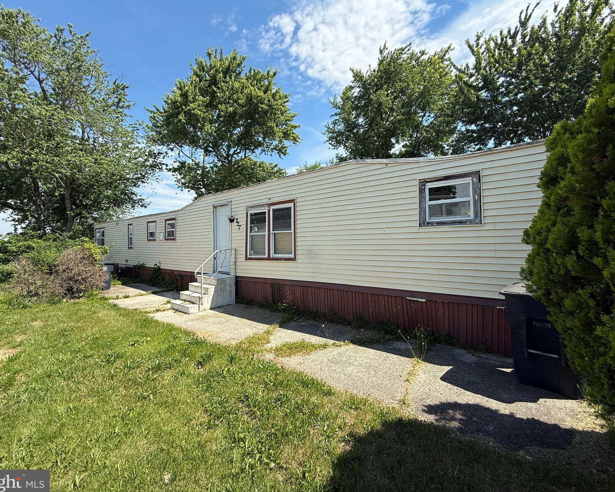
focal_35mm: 15
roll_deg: +0.4
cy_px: 244
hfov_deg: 96.8
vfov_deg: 84.0
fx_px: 273
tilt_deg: +1.4
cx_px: 305
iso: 50
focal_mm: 2.22
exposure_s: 1/1431
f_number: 2.2
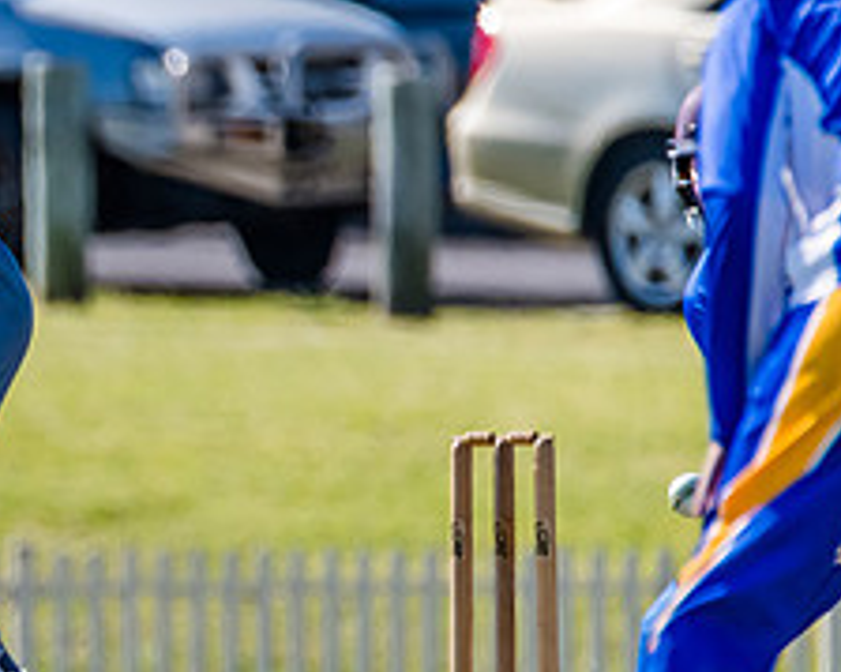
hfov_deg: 1.1
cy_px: 398
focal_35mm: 1729
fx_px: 43017
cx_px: -326
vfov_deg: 0.9
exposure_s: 1/2000
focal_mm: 600
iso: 640
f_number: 6.3
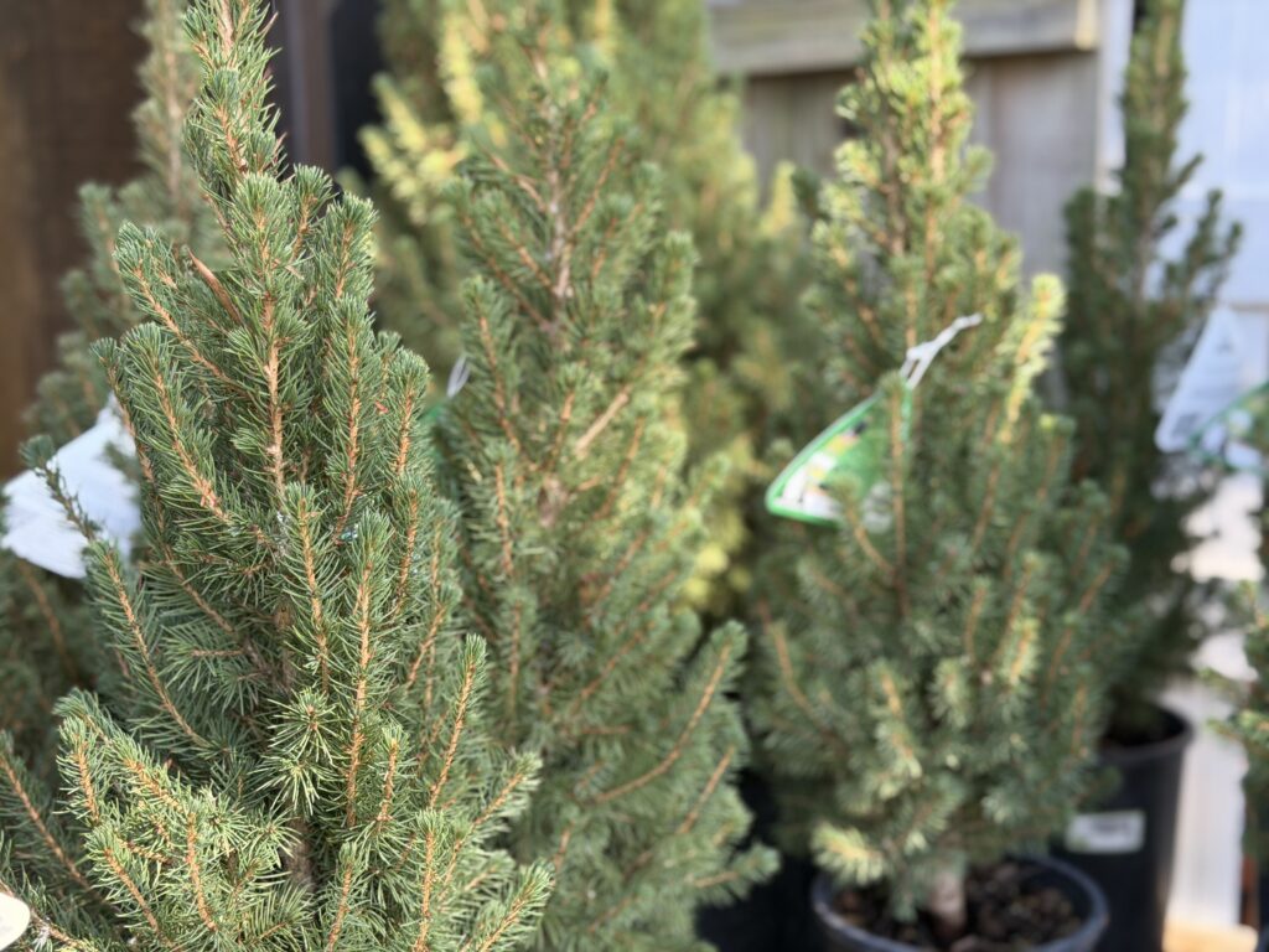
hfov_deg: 39.7
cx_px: 634
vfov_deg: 30.3
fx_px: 1760
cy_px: 476
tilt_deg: -11.7
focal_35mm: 48
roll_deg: +1.1
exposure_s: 1/205
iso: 50
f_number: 1.78
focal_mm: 6.76
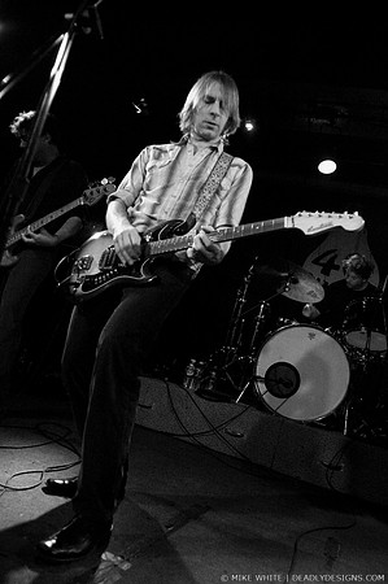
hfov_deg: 43.5
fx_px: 486
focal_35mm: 30
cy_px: 292
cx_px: 194
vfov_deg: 62.0
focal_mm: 20
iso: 800
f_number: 3.2
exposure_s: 1/125
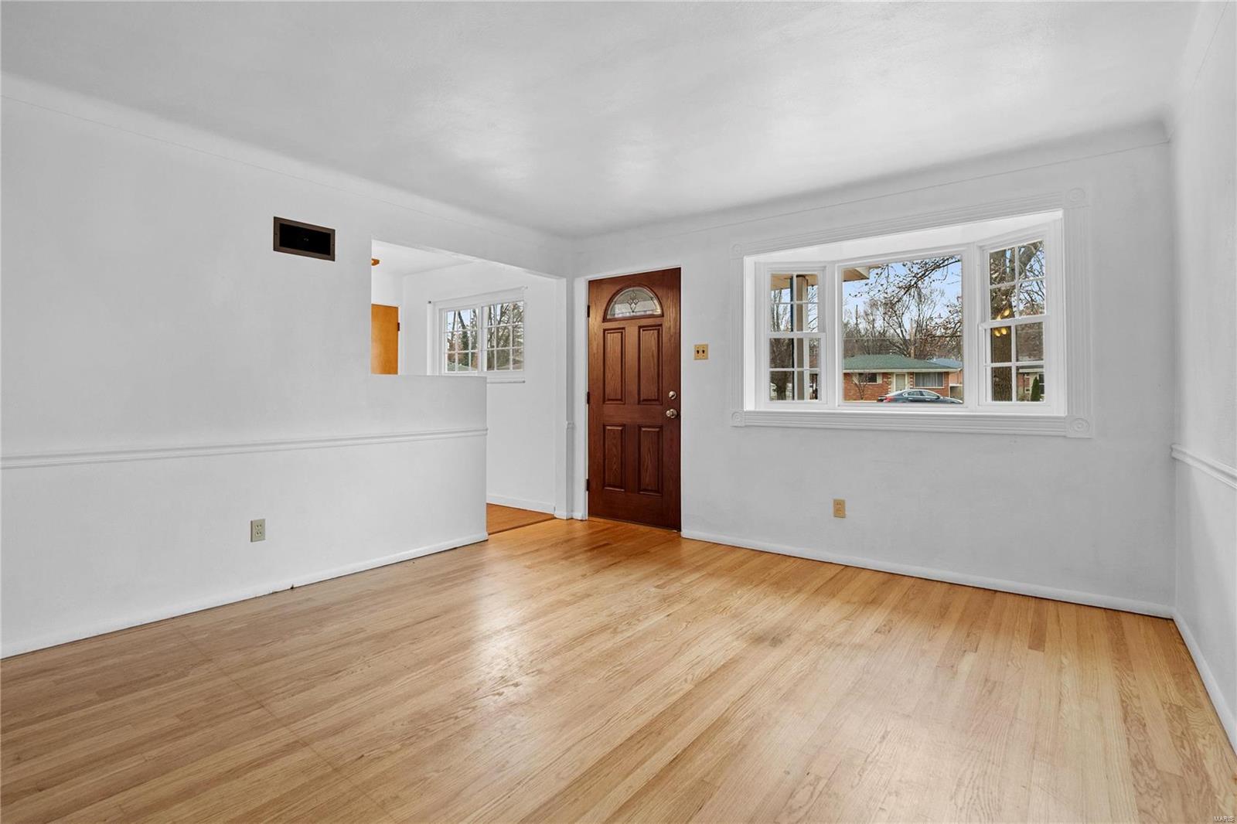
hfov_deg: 96.7
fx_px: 550
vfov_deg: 73.7
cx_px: 618
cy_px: 412
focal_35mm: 16
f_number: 6.3
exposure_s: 1/4
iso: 400
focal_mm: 8
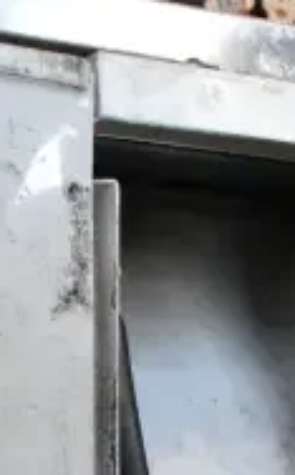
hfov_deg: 9.7
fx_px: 1729
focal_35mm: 134
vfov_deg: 13.4
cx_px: 71
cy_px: 945
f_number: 9
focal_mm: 18
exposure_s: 1/320
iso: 6400
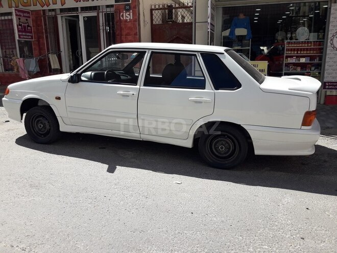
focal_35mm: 28
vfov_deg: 49.7
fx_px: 273
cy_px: 126
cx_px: 168
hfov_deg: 63.4
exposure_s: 1/1198
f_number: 1.9
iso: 40
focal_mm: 3.7
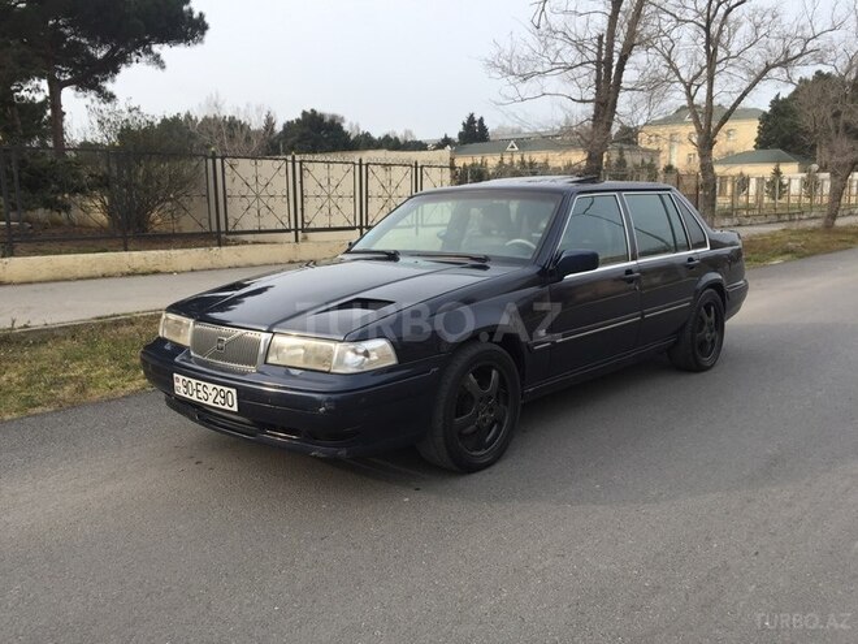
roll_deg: +0.6
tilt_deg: -9.5
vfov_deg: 48.2
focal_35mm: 29
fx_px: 719
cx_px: 429
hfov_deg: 61.7
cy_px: 322
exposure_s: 1/599
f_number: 2.2
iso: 32
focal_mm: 4.15
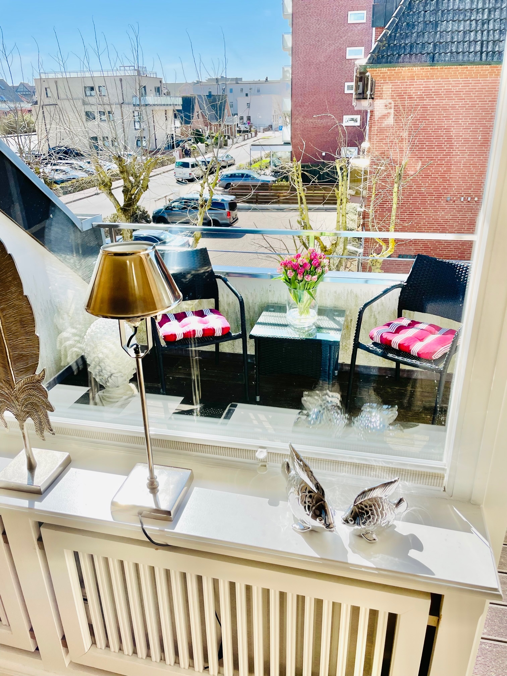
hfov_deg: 53.1
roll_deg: +1.5
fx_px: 508
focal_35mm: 26
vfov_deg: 67.3
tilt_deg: -23.5
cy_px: 338
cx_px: 254
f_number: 1.6
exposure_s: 1/2304
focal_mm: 4.2
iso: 32
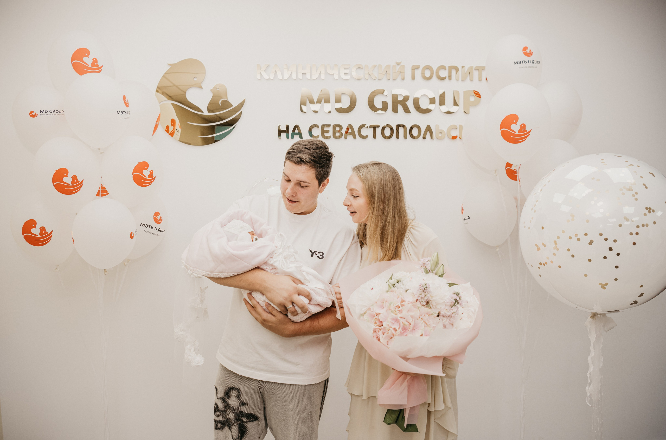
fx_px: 492
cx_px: 328
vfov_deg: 48.2
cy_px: 227
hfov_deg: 68.2
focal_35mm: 27
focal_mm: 26
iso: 400
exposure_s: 1/160
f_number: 4
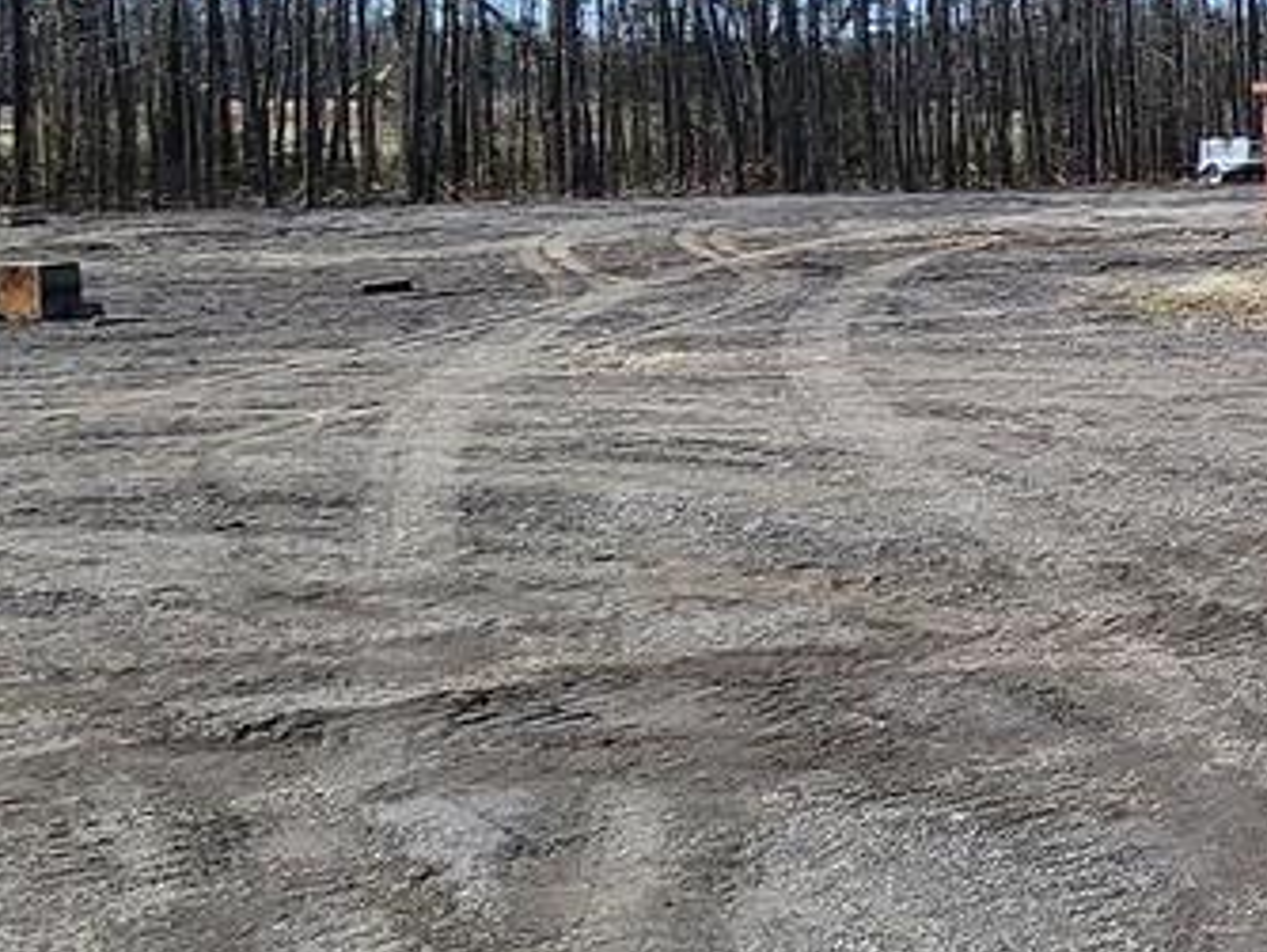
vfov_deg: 25.4
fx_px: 2051
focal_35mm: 56
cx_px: 2690
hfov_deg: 17.9
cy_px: 114
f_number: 2.2
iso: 50
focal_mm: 2.2
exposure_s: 1/1387
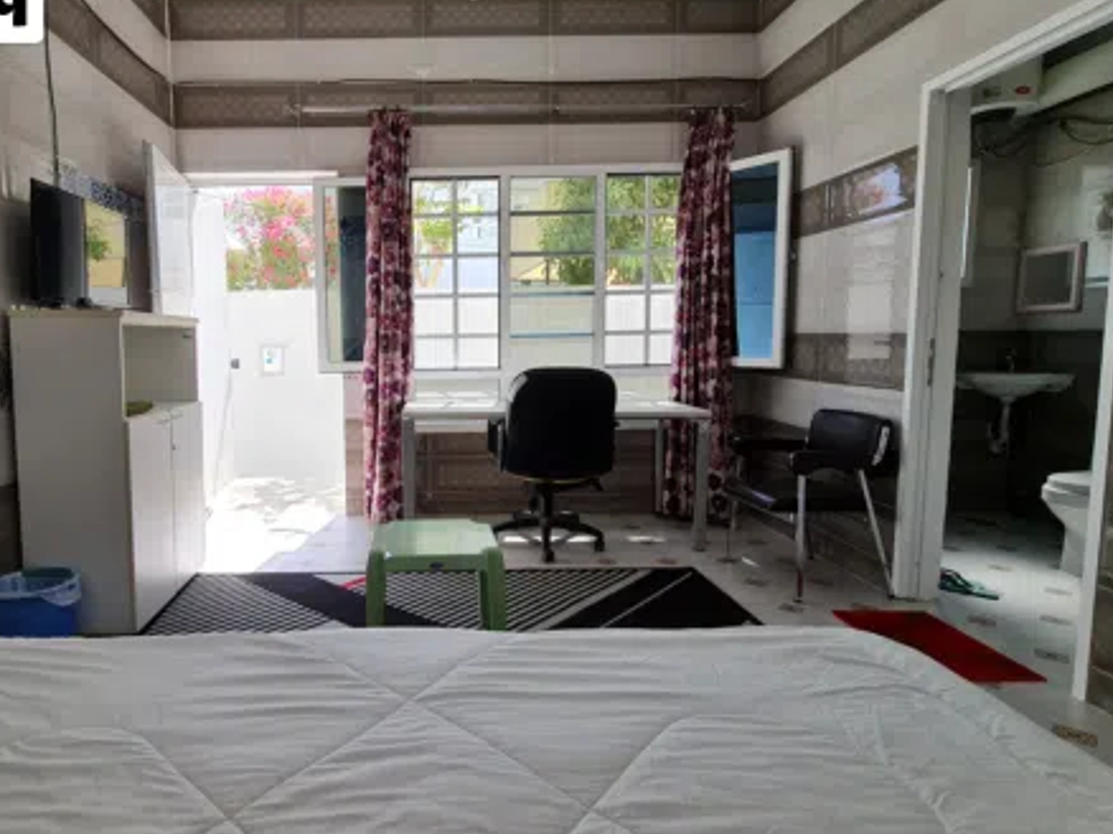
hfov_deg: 83.3
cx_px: 427
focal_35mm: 19
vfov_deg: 68.6
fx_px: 611
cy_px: 409
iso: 64
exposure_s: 1/255
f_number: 2.2
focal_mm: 2.2
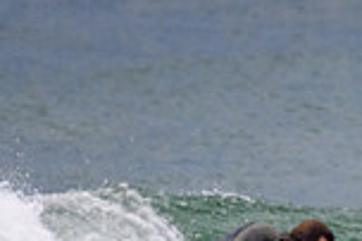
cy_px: 383
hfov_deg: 0.5
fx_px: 42197
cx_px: 392
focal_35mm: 4201
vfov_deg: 0.3
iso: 1100
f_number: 11
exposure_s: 1/2000
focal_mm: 800
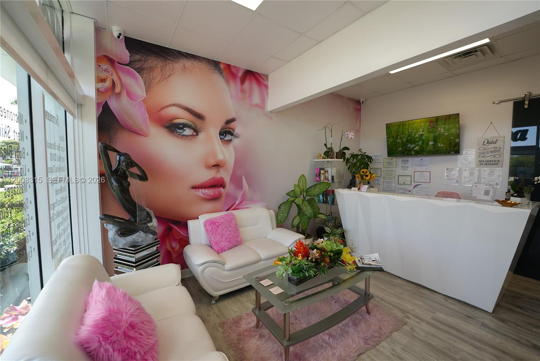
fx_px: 210
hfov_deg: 104.2
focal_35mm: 14
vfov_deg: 81.3
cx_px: 270
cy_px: 180
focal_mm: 14
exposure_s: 1/160
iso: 160
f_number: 4
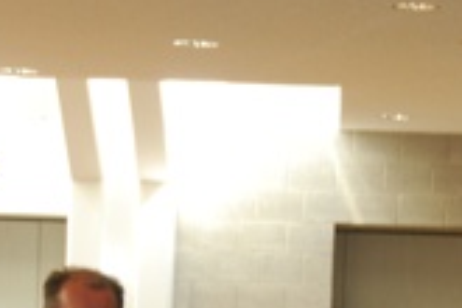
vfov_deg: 5.0
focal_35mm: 273
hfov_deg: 7.5
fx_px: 3503
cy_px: 423
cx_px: 174
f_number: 4.8
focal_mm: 50
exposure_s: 1/60
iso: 280
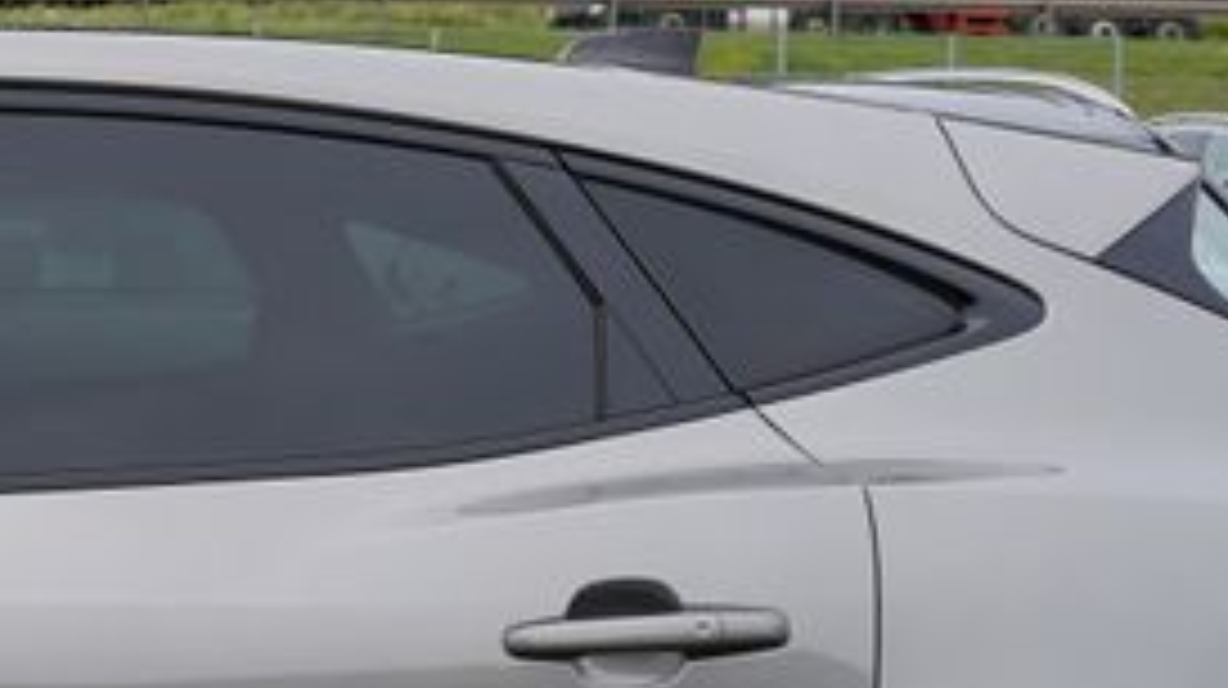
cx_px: -472
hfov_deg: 19.0
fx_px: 3318
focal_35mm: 102
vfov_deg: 11.8
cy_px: 479
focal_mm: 26
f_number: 6.3
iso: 100
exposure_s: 1/160
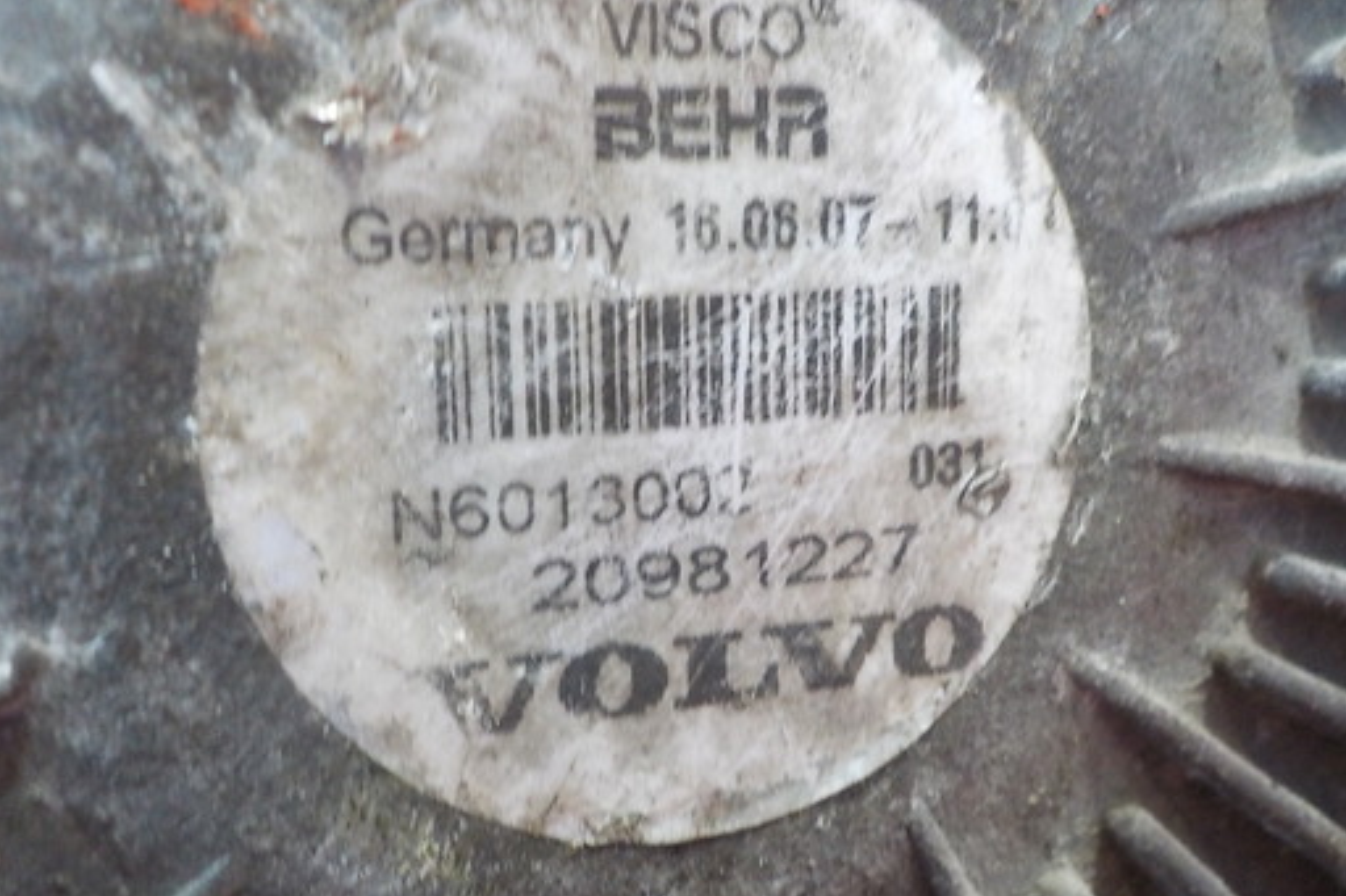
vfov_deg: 34.2
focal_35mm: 39
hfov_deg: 49.5
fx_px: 1458
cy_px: 481
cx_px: 736
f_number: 3.3
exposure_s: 1/15
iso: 400
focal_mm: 4.1
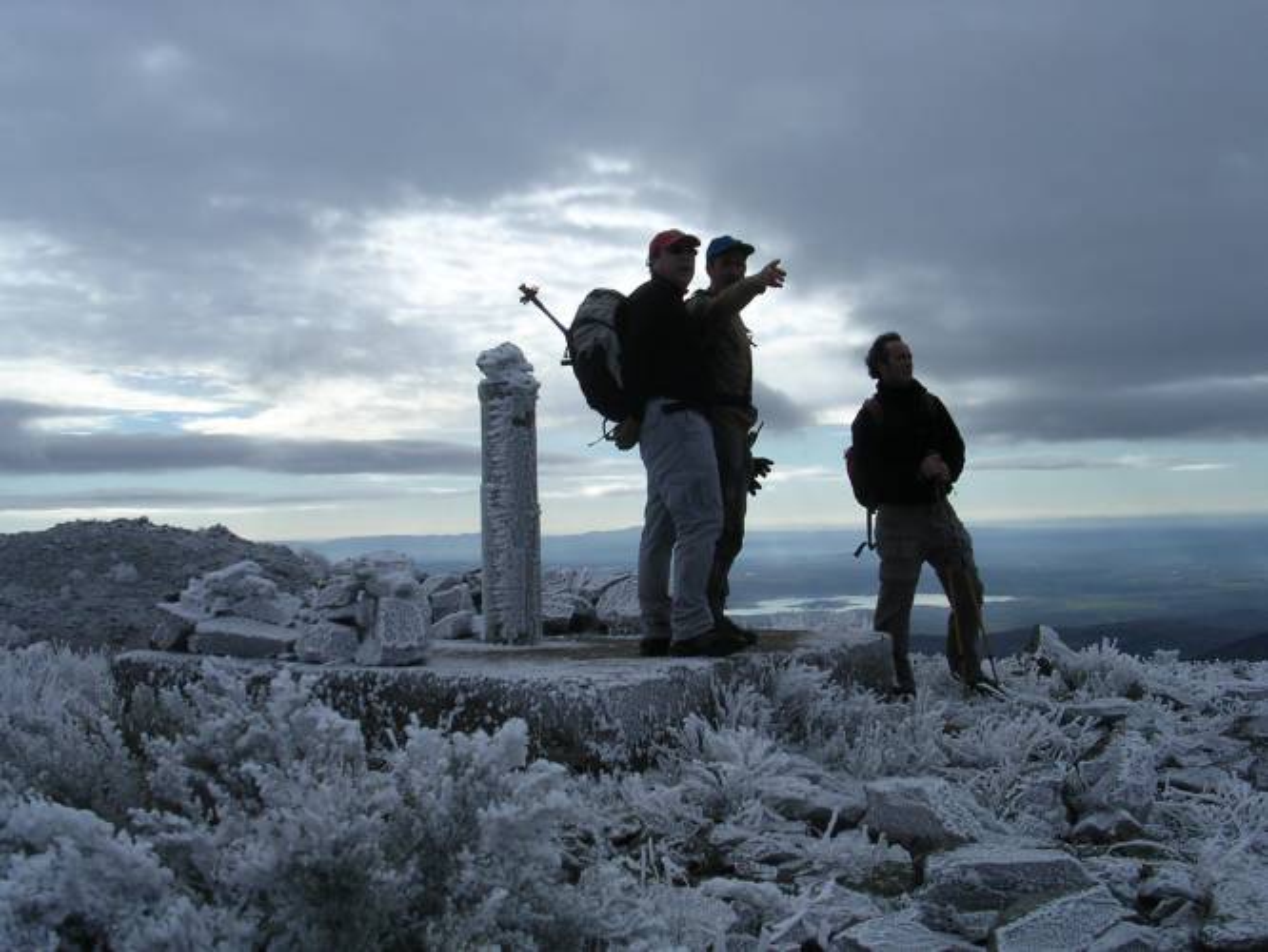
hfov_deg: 49.0
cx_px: 634
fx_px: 1392
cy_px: 476
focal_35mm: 38
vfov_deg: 37.7
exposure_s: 1/465
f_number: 5.6
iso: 100
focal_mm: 5.8
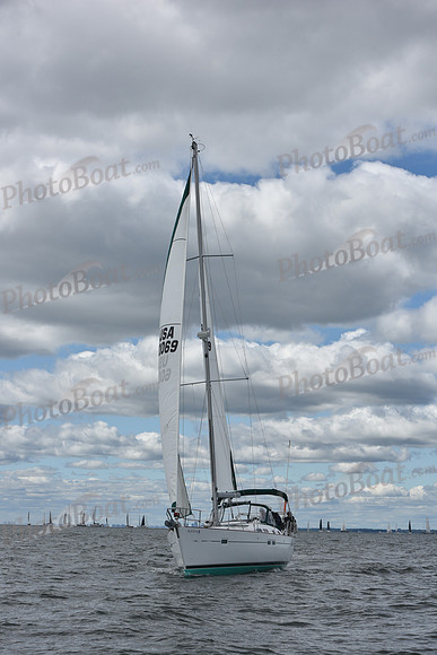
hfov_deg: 19.5
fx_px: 1274
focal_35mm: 70
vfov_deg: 28.8
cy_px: 328
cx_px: 218
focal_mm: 70
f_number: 11
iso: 250
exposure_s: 1/800
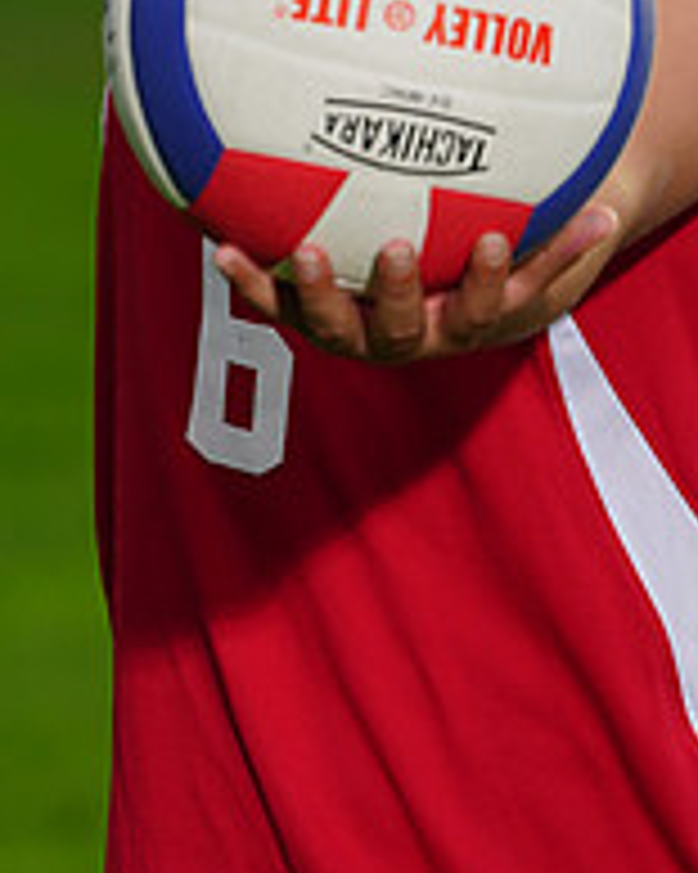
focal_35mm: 824
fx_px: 21295
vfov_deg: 2.3
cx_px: 381
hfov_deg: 1.9
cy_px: -315
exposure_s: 1/250
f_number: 9
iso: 160
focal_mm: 294
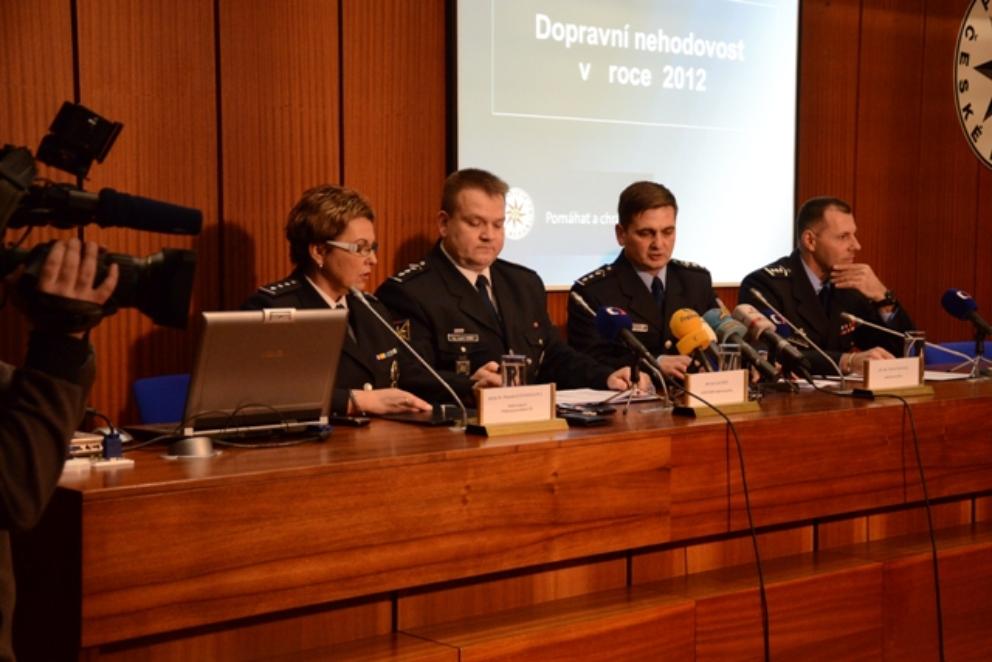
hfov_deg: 33.4
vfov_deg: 22.6
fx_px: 1654
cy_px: 331
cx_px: 496
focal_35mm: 60
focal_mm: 40
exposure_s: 1/60
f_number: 4.5
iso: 2500
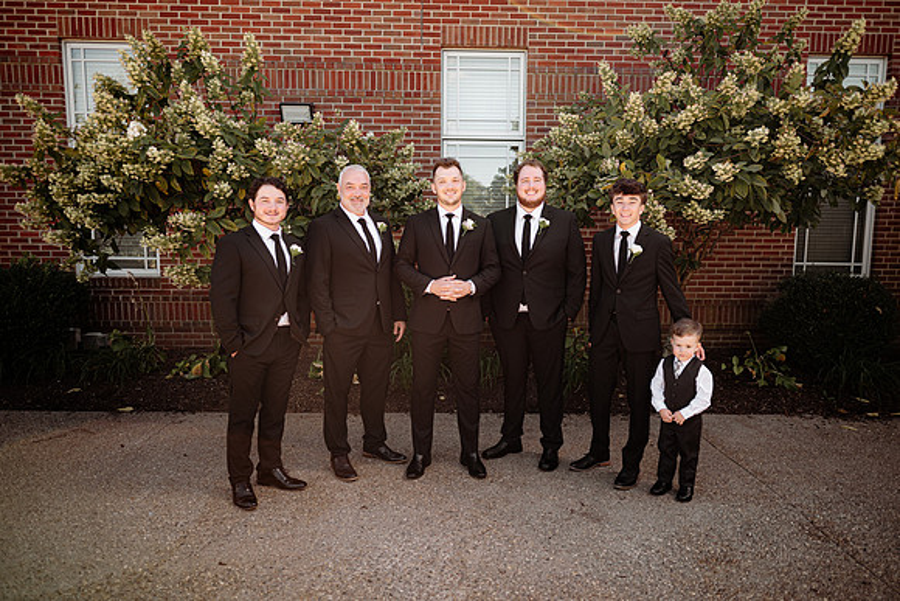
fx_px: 600
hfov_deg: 73.7
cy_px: 300
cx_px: 450
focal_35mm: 24
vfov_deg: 53.2
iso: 125
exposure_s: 1/500
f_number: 2.2
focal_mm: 24
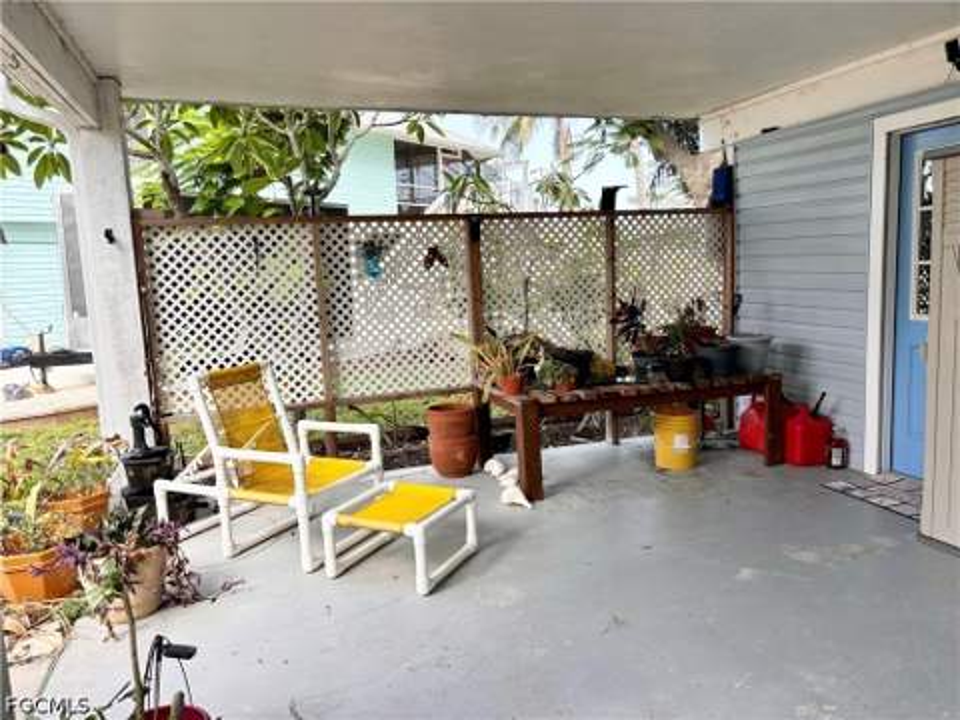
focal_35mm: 26
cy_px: 360
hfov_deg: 67.3
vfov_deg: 53.1
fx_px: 721
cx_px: 480
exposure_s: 1/320
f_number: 1.6
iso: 50
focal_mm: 5.96
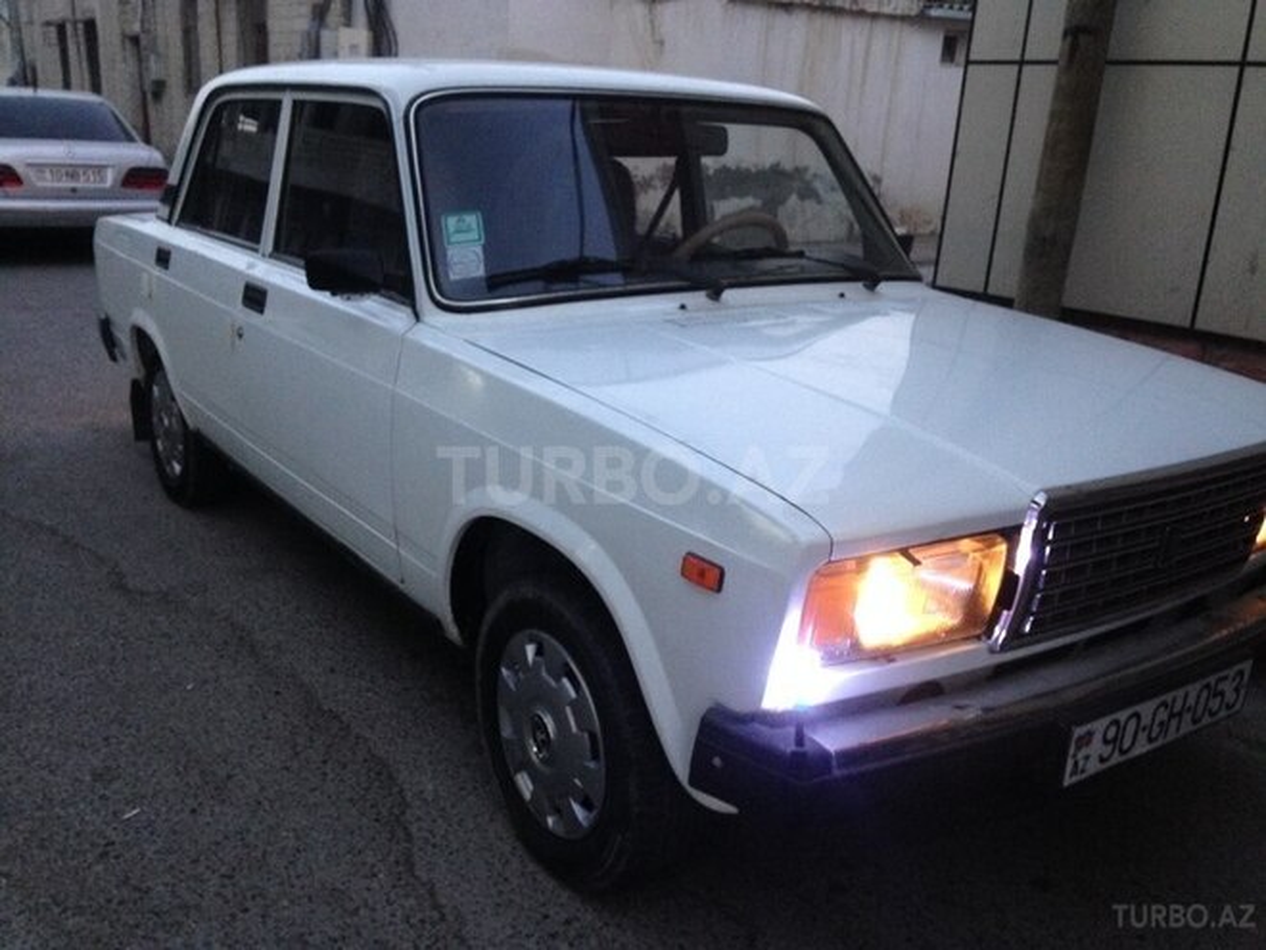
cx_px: 633
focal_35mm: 33
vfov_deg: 42.9
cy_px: 475
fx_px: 1207
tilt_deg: -15.6
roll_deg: -3.6
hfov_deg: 55.4
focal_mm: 4.12
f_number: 2.4
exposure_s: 1/20
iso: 200
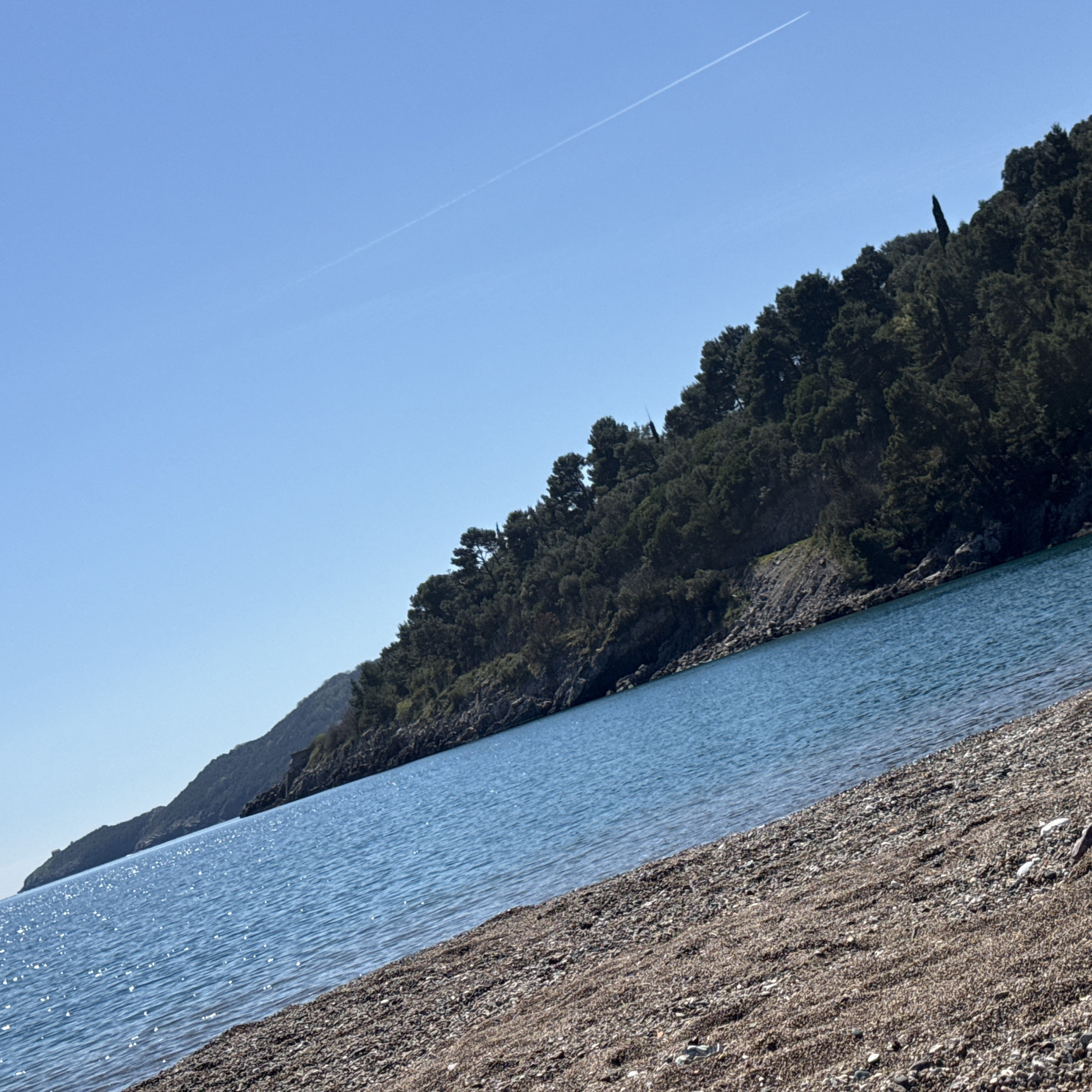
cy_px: 545
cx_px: 561
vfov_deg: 30.0
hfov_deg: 30.0
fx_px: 2034
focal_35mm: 57
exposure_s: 1/9901
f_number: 1.78
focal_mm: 6.76
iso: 64
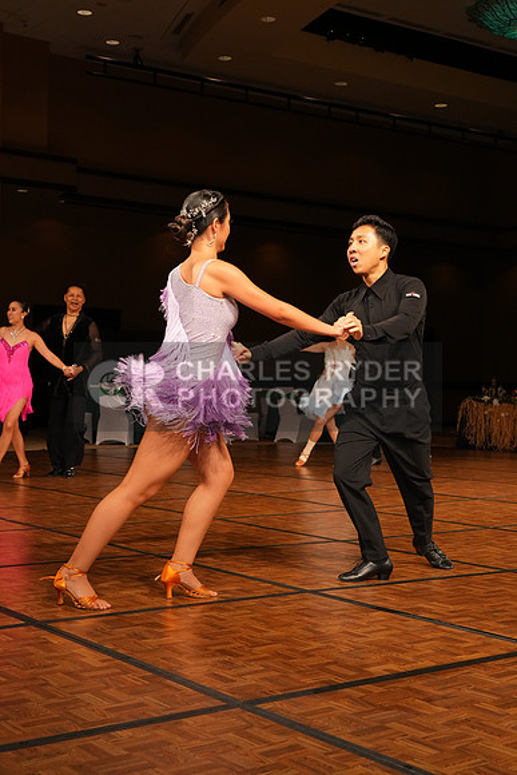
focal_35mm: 50
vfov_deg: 39.6
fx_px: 1076
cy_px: 388
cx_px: 258
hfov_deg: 27.0
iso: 3200
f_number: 8
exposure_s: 1/200
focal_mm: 50
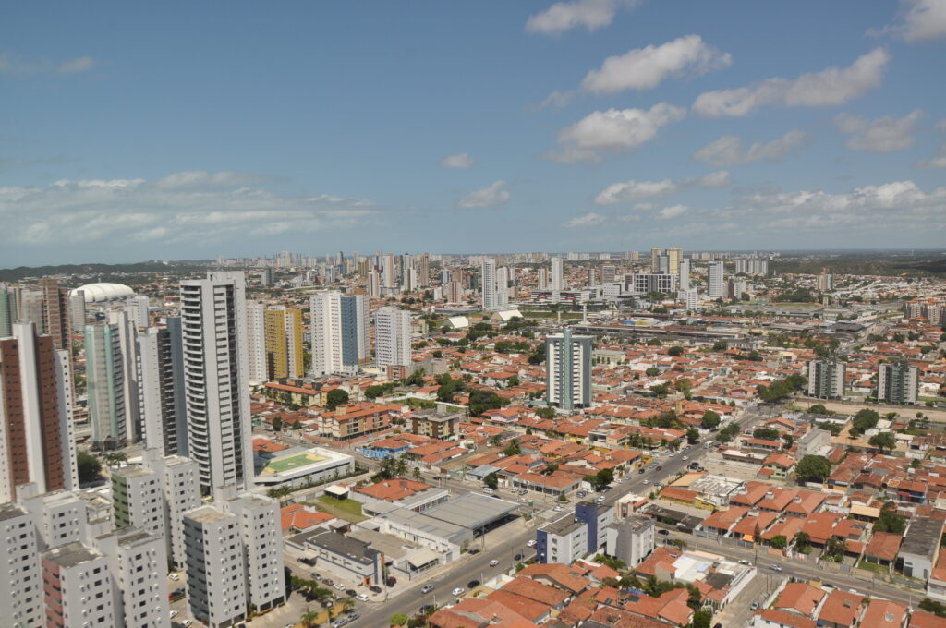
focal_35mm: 27
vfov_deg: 47.8
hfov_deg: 67.4
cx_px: 473
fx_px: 709
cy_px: 314
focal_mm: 18
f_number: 10
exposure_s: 1/800
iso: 200
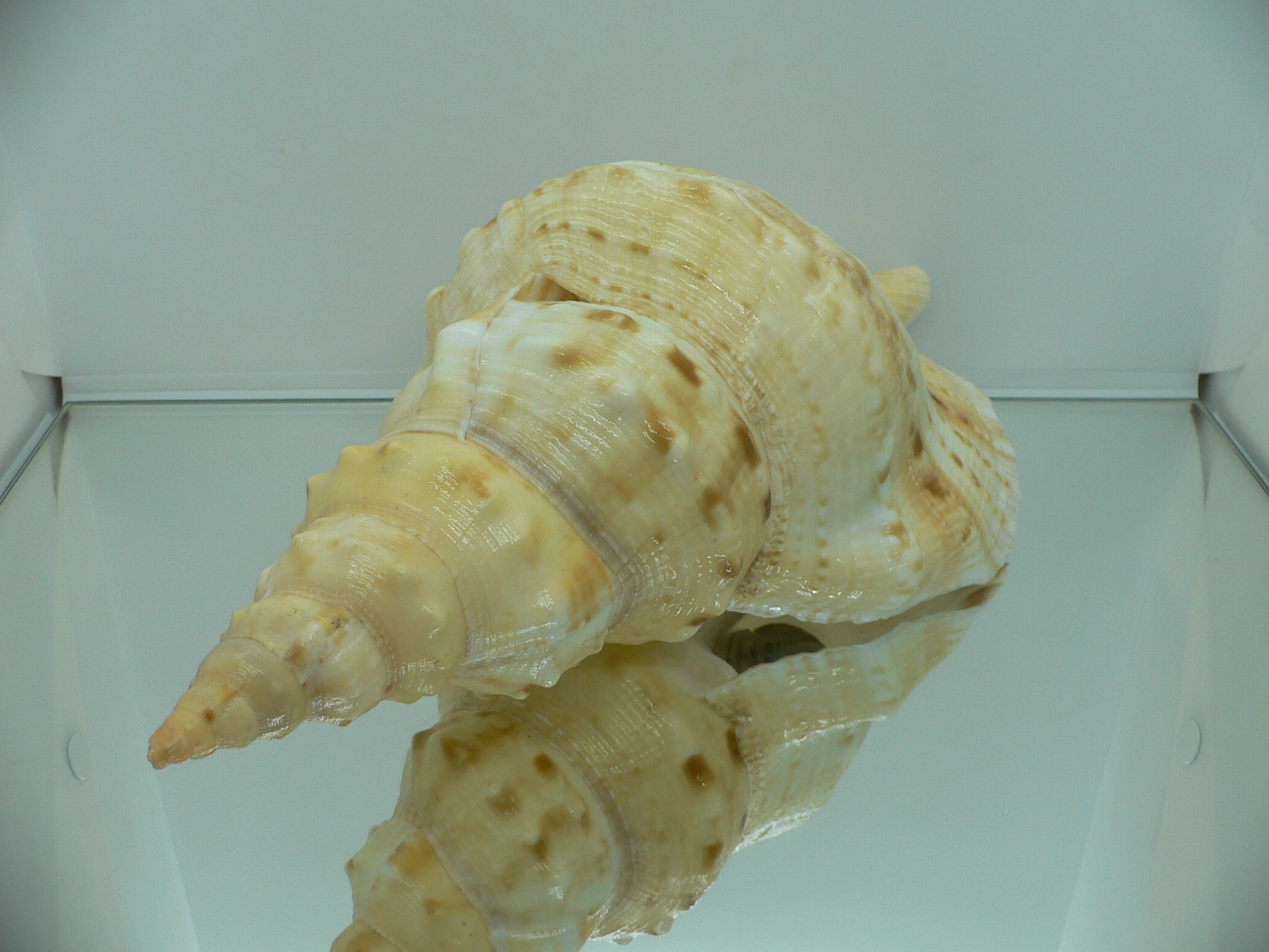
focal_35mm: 35
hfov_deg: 52.6
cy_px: 476
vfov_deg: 40.7
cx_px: 634
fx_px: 1283
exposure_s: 1/60
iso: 80
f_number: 2.8
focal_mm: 4.6
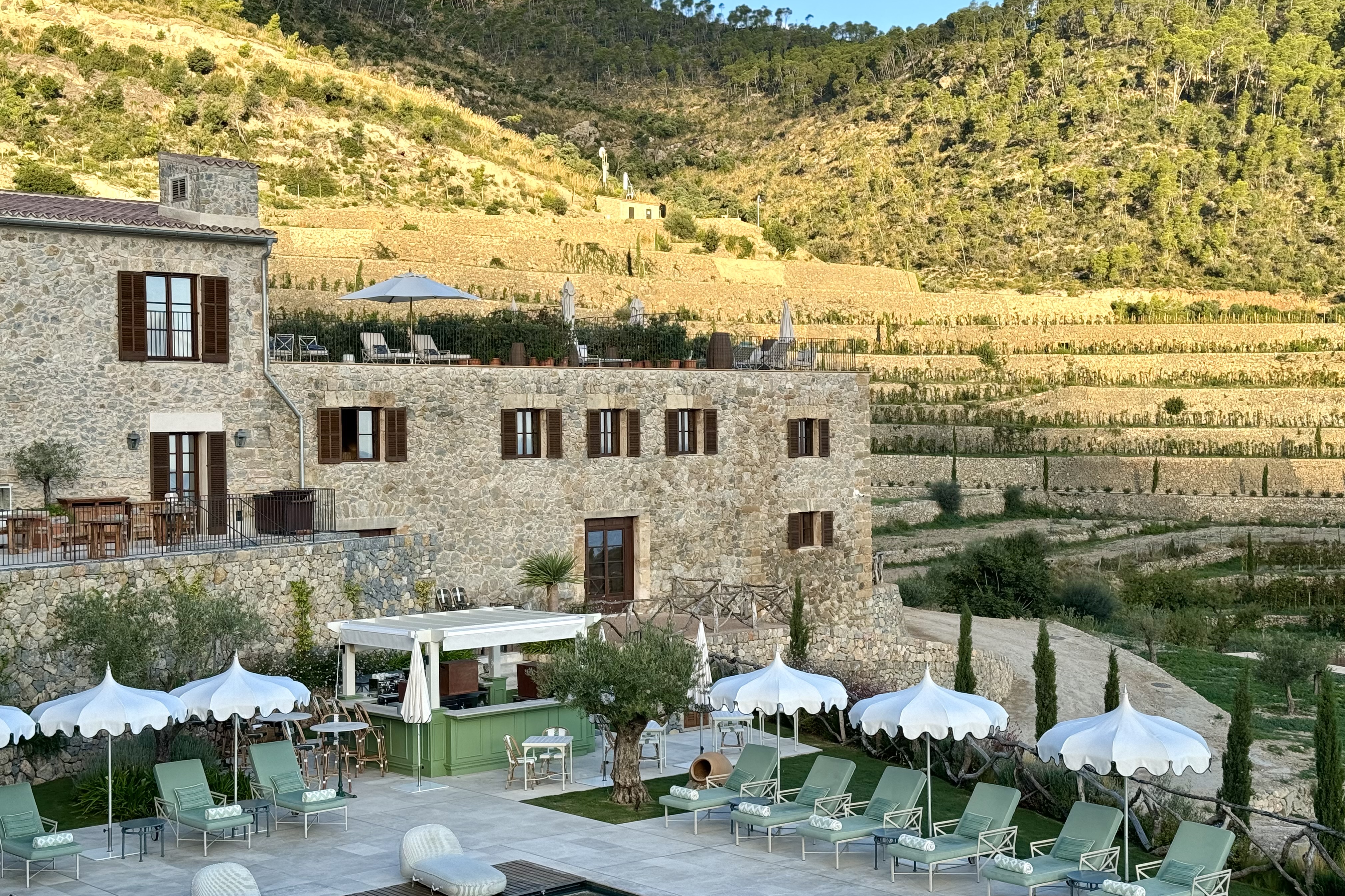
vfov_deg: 27.0
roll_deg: +0.7
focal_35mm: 50
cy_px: 439
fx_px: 1868
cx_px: 673
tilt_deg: -0.1
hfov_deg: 39.6
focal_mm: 6.76
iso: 64
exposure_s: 1/1215
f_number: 1.78
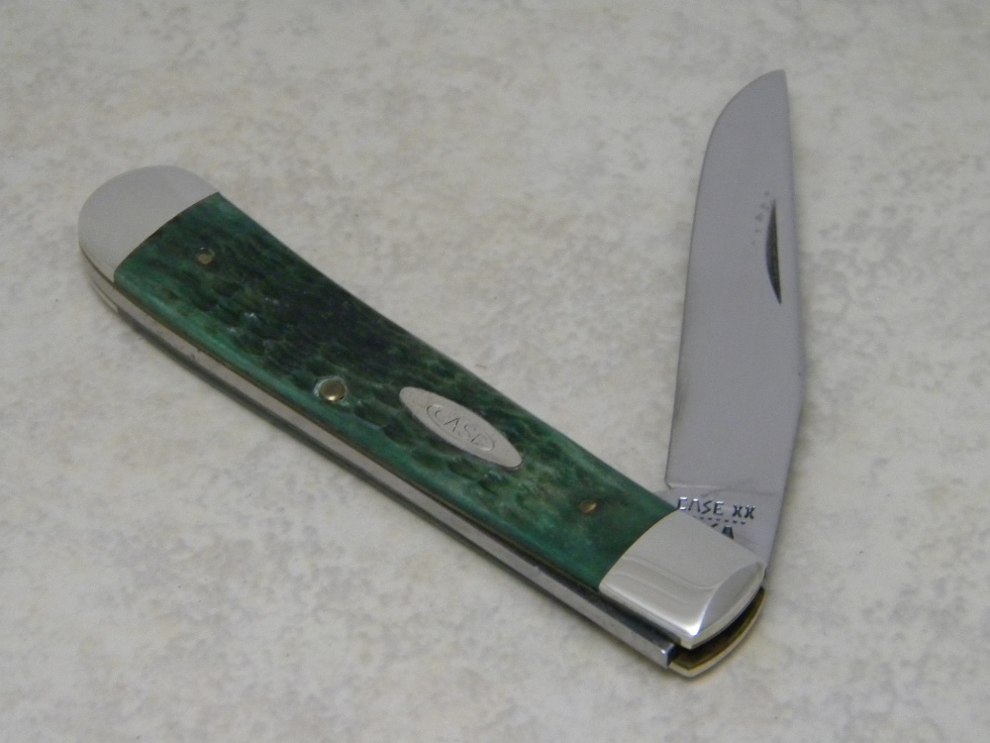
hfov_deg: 18.7
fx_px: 3003
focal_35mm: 105
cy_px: 372
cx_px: 495
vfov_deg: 14.1
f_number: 4.7
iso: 400
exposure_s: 1/21.5
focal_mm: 19
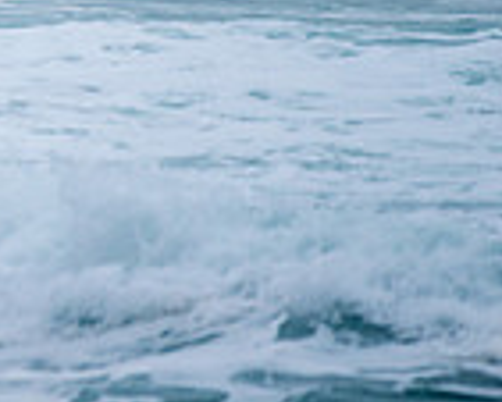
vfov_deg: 0.8
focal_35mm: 1926
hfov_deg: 1.0
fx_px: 28635
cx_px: -342
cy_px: -269
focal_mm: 500
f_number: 5.6
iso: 180
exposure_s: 1/1000
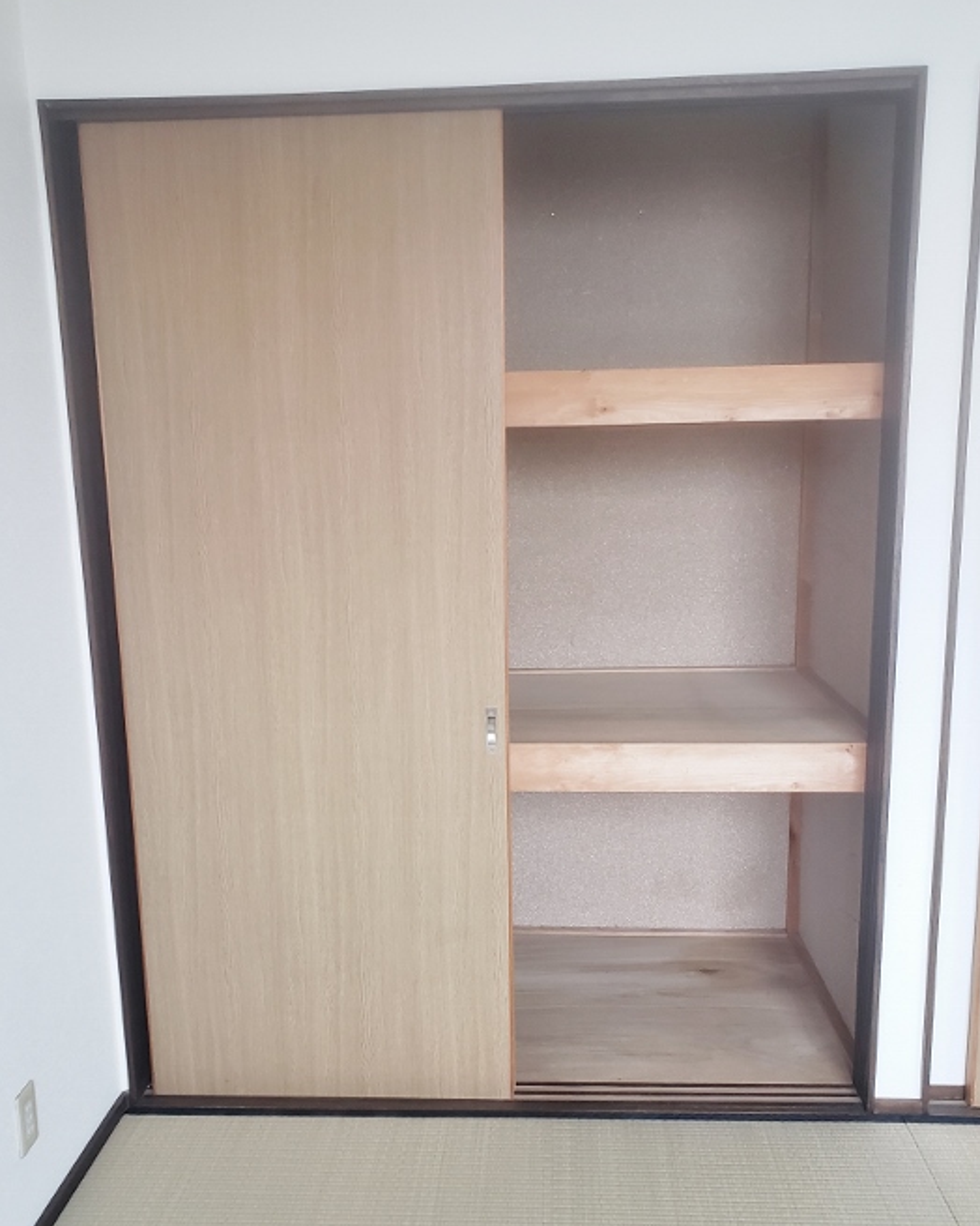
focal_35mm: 31
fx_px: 1124
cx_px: 464
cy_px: 653
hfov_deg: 47.1
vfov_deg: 57.1
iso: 320
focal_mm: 4.3
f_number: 2.4
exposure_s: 1/50
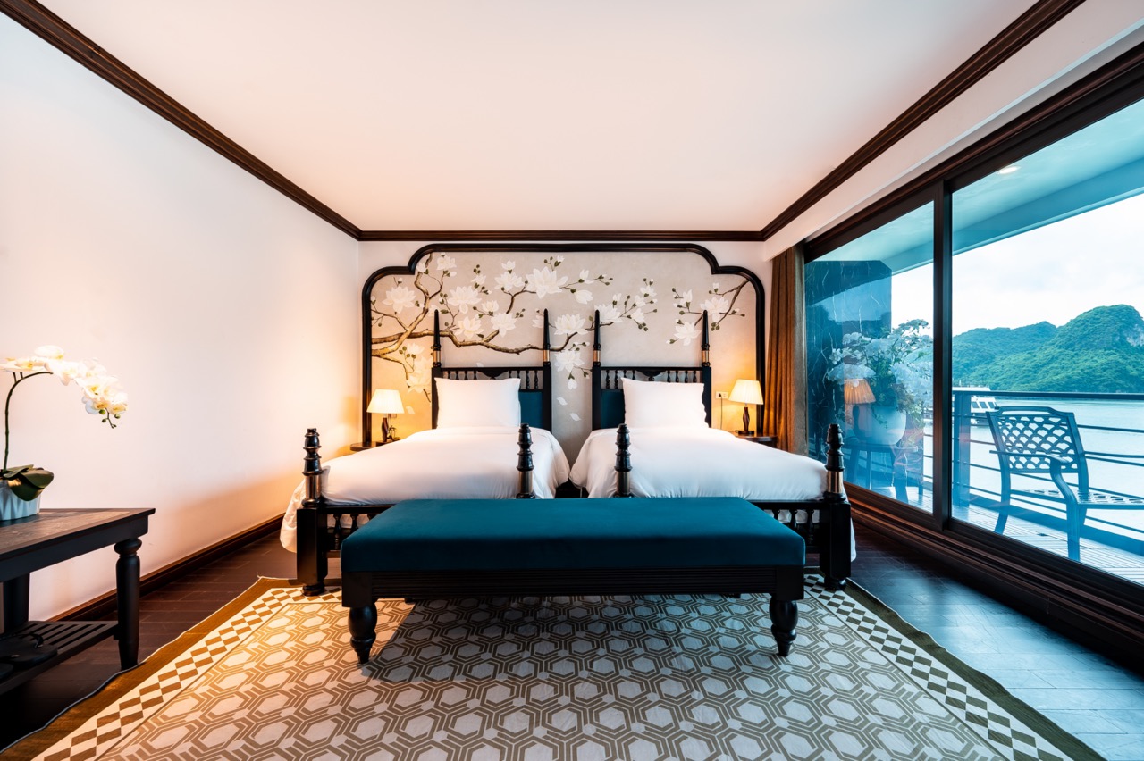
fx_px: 445
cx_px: 572
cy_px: 380
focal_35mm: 14
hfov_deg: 104.3
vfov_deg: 81.1
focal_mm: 14
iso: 100
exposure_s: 1/5
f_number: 8
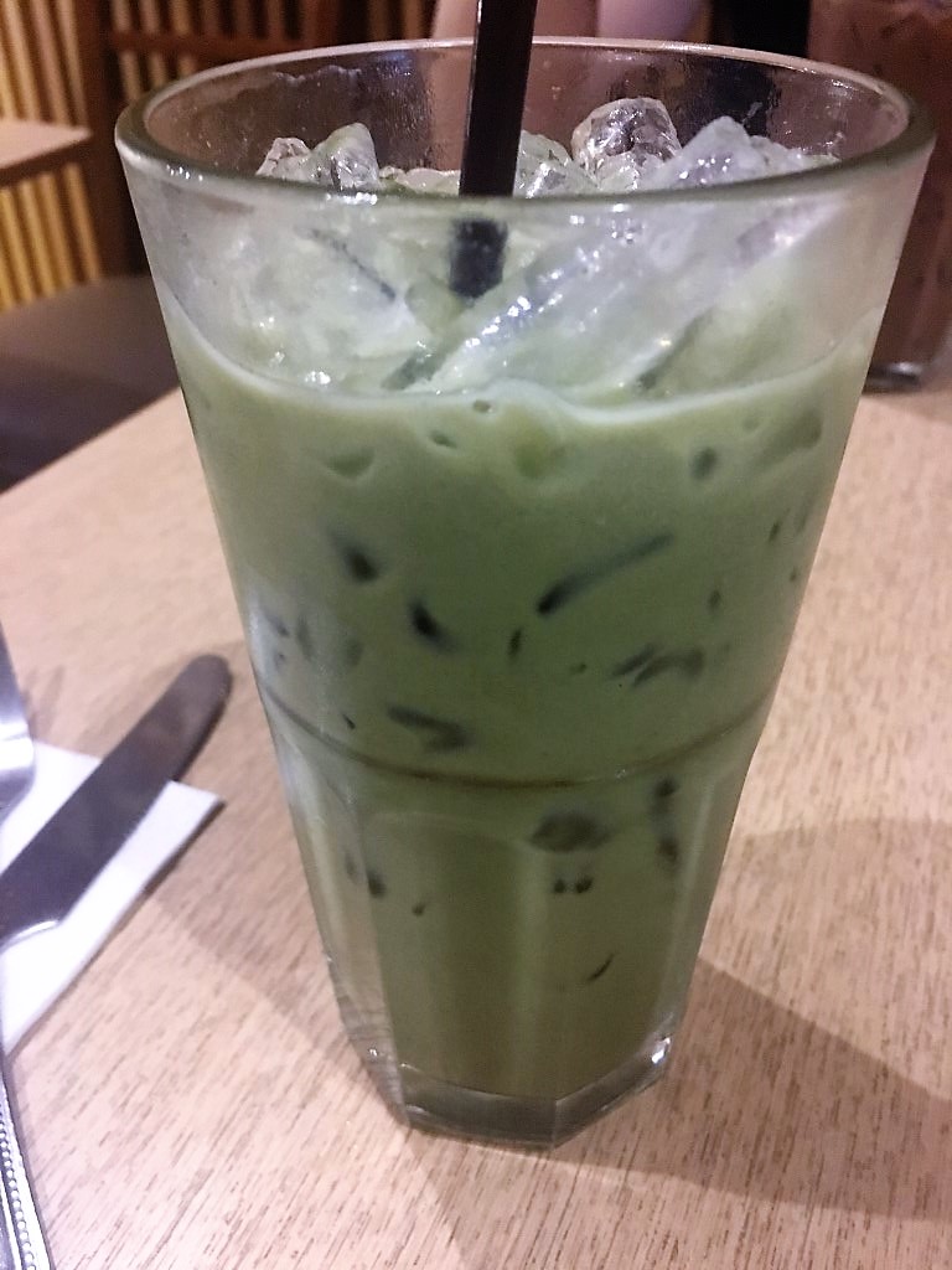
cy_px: 635
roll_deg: +1.0
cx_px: 476
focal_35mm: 29
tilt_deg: -36.4
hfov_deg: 48.2
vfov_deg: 61.7
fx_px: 1063
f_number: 2.2
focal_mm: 4.15
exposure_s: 1/17
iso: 250
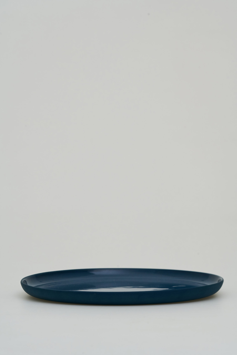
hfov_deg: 15.2
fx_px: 888
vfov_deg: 22.6
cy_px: 178
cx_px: 118
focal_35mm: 90
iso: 500
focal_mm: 90
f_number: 11
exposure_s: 1/100
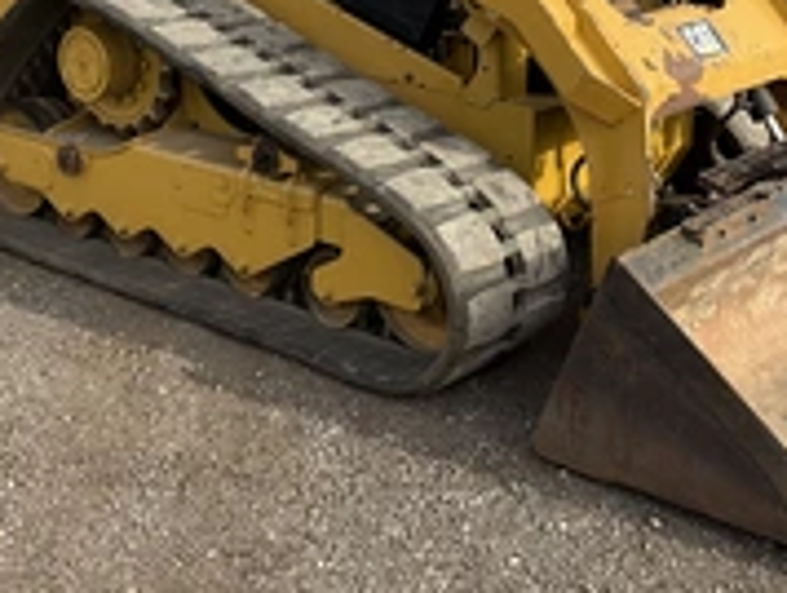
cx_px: 482
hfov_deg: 29.7
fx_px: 1480
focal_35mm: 65
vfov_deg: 21.9
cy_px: 18
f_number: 1.8
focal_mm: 3
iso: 25
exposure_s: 1/829
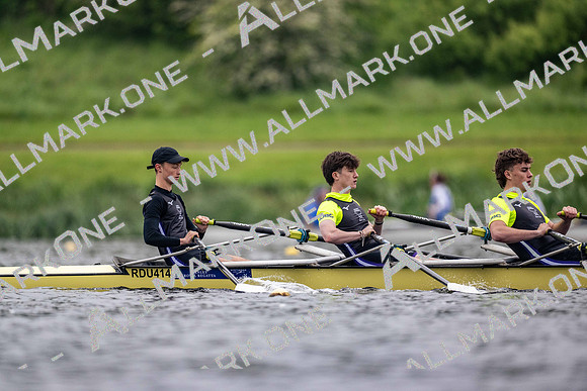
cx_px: 294
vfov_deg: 2.3
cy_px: 196
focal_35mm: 600
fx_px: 9785
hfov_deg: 3.4
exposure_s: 1/2000
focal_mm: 600
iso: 1800
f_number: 4
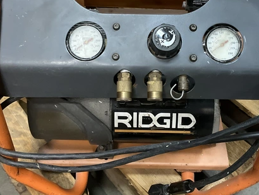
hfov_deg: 36.1
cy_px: 59
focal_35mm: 53
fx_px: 397
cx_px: 144
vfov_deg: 27.3
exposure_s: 1/40
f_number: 1.8
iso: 200
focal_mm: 3
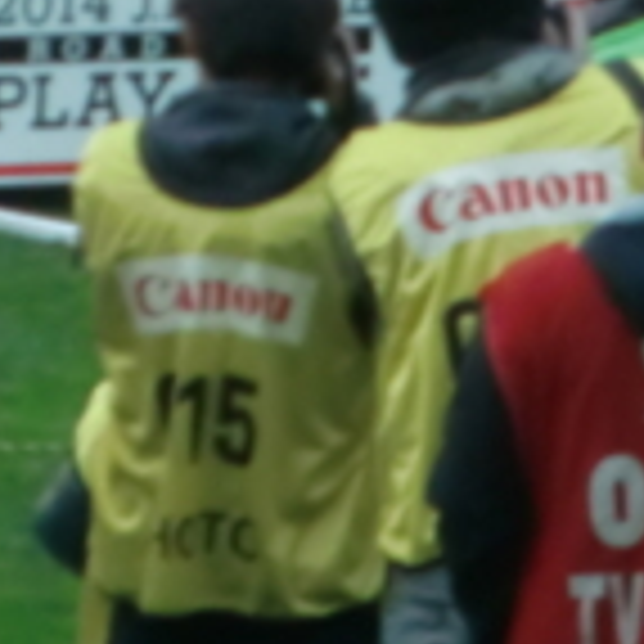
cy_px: -446
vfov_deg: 1.5
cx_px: 90
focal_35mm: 1185
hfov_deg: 1.5
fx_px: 24942
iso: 400
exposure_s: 1/125
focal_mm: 43
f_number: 5.8
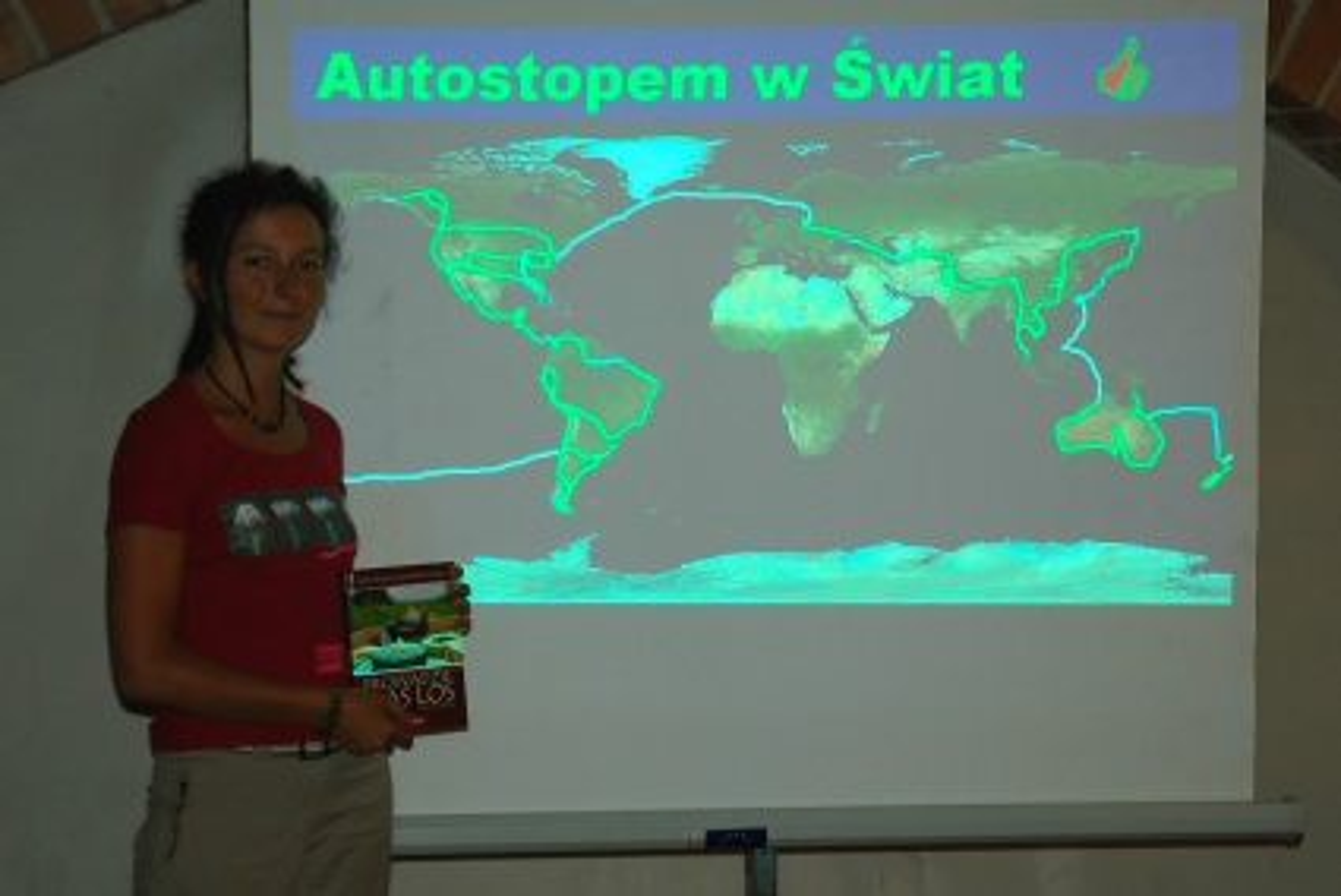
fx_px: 2572
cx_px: 670
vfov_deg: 19.8
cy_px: 448
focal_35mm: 69
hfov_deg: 29.2
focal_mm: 46
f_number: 4.5
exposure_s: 1/60
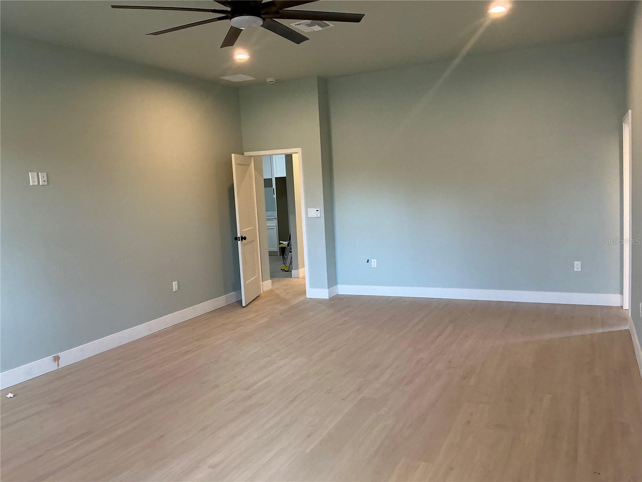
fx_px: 519
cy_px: 241
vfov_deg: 49.7
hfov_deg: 63.4
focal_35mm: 28
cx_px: 321
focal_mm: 3
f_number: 1.8
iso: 100
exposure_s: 1/60
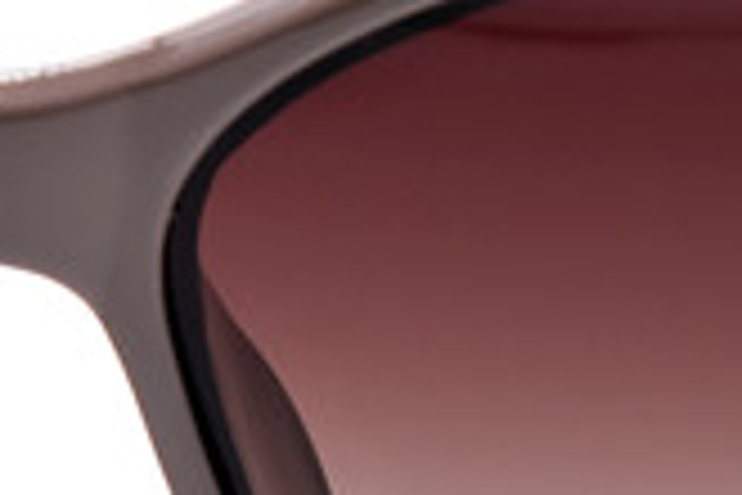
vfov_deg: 4.1
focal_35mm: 339
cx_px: 58
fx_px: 6987
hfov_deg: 6.1
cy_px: 310
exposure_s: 1/150
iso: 160
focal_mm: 37.4
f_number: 5
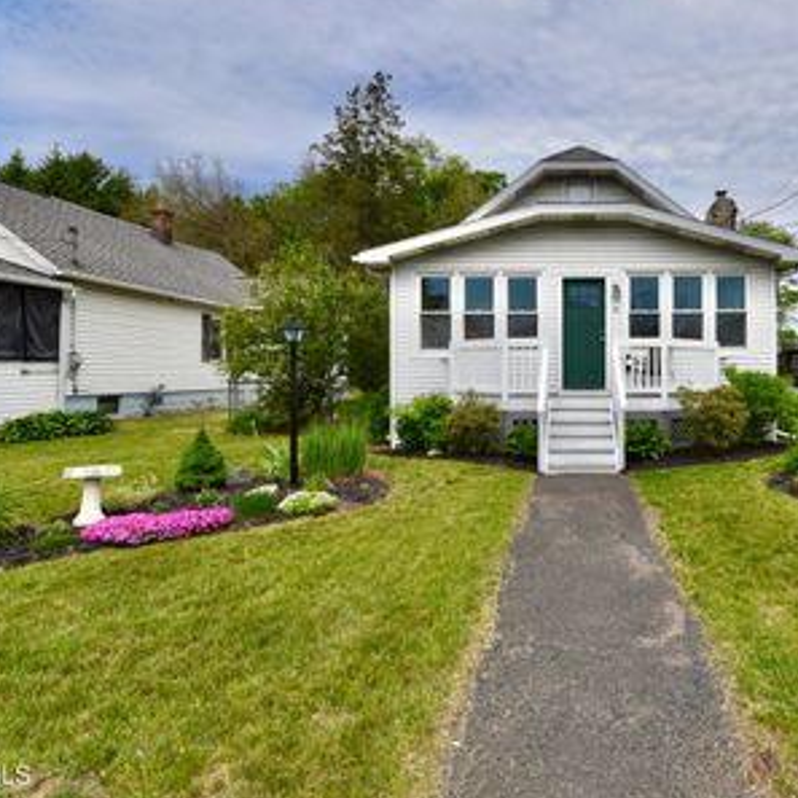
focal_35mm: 20
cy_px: 367
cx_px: 570
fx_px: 522
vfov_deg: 74.7
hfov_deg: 71.2
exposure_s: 1/1000
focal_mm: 14
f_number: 14
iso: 800
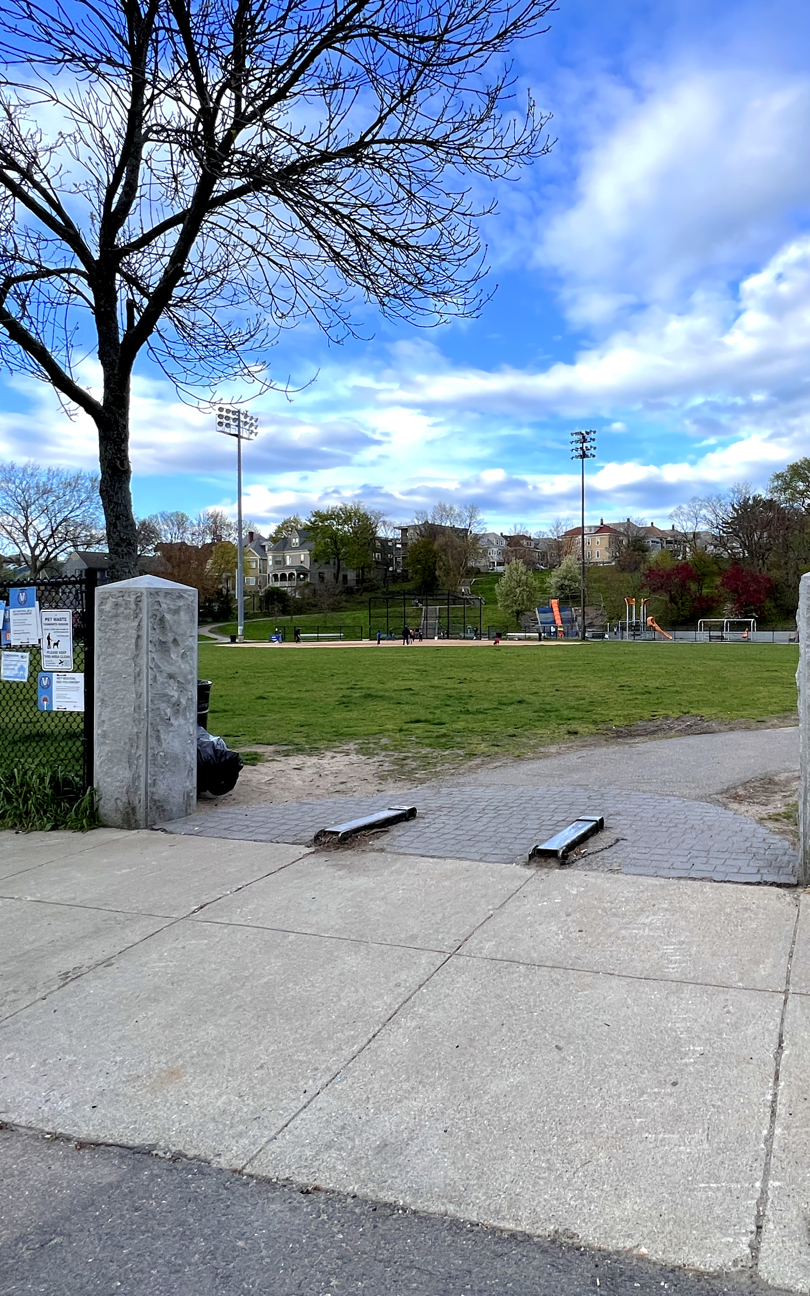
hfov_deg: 55.3
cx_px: 651
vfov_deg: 85.0
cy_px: 631
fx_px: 706
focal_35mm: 20
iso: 32
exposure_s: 1/477
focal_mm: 1.57
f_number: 1.8
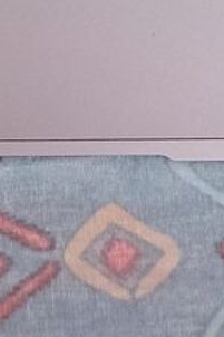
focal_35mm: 124
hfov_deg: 11.0
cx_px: 70
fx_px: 1159
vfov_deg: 13.4
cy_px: -399
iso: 1600
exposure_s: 1/14.3
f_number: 1.8
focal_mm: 4
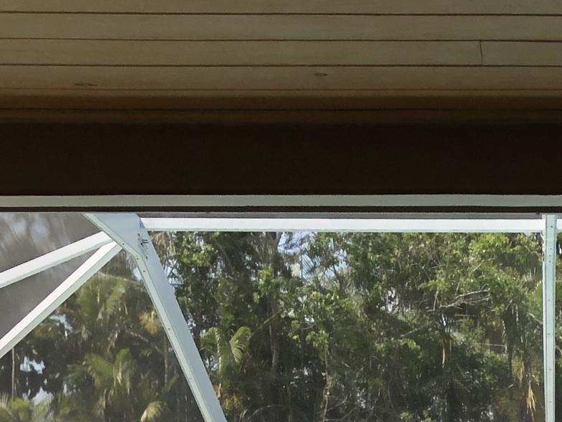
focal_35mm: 107
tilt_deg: -2.0
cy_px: 712
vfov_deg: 12.8
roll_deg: -0.1
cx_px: 645
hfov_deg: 17.6
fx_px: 1737
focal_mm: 3.99
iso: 20
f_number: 1.8
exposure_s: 1/960
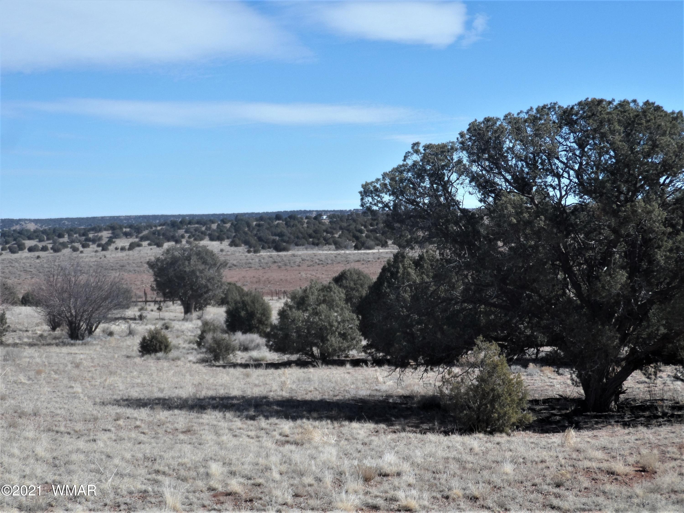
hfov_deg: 26.7
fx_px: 1442
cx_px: 342
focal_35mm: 73
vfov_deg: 20.2
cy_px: 256
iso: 80
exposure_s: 1/750
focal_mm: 11.9
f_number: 4.3
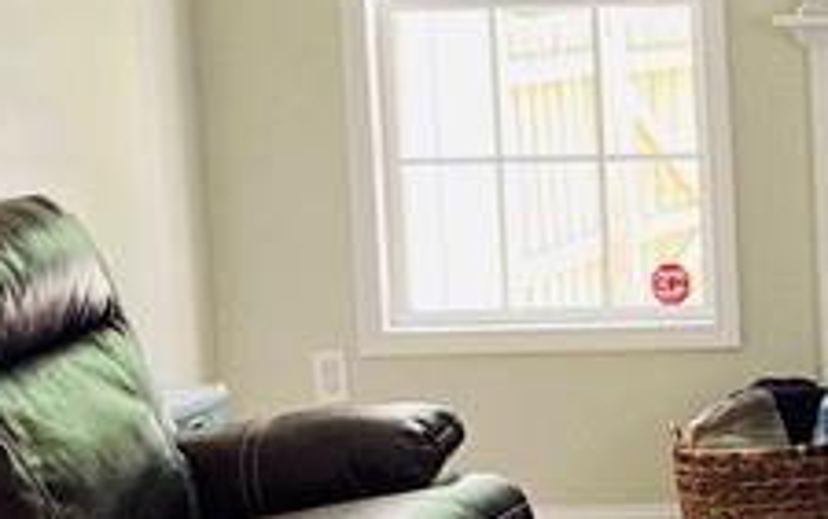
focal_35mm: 135
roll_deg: -0.2
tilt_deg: -7.3
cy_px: 272
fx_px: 3049
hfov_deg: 14.6
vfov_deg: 9.7
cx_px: 1156
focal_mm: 3.99
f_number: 1.8
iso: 400
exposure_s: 1/40
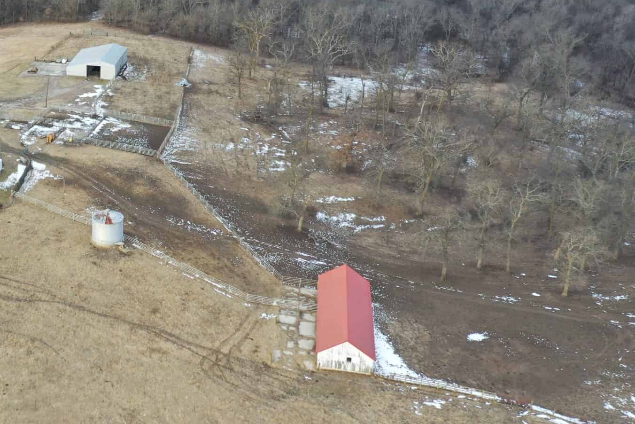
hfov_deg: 35.4
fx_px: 935
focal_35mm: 53
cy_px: 88
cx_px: 68
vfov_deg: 25.1
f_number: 4
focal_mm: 10.26
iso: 100
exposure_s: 1/80
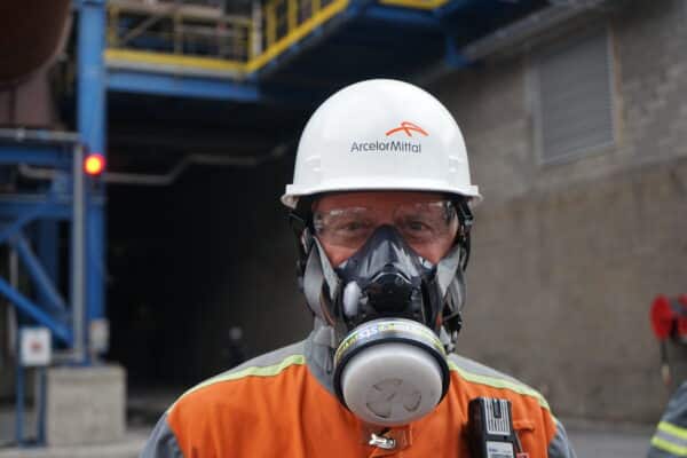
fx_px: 973
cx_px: 344
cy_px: 229
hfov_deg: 38.9
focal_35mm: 51
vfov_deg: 26.5
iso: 400
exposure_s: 1/160
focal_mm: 51
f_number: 4.5
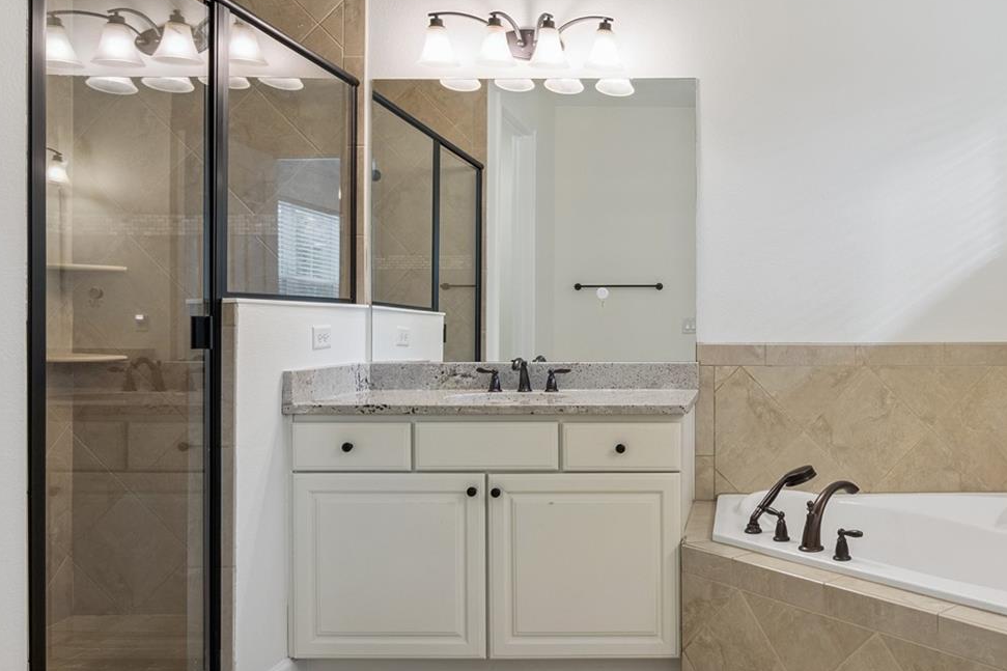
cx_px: 754
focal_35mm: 28
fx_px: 783
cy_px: 321
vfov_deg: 46.4
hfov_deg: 61.8
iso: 800
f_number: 10
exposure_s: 1/30
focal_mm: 17
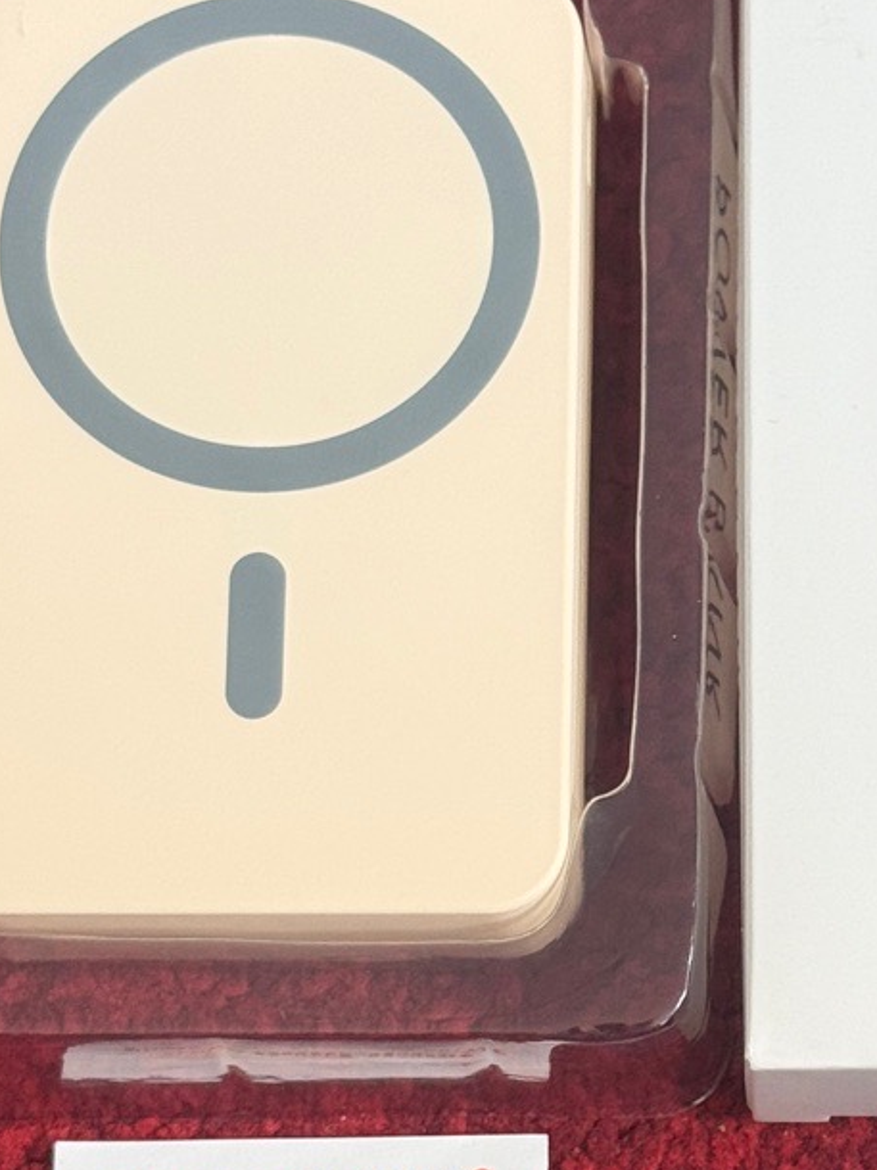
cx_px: 787
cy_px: 767
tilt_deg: -74.1
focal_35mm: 126
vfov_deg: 15.6
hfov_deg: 11.7
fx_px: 4259
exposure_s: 1/60
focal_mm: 6.76
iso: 100
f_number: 1.78
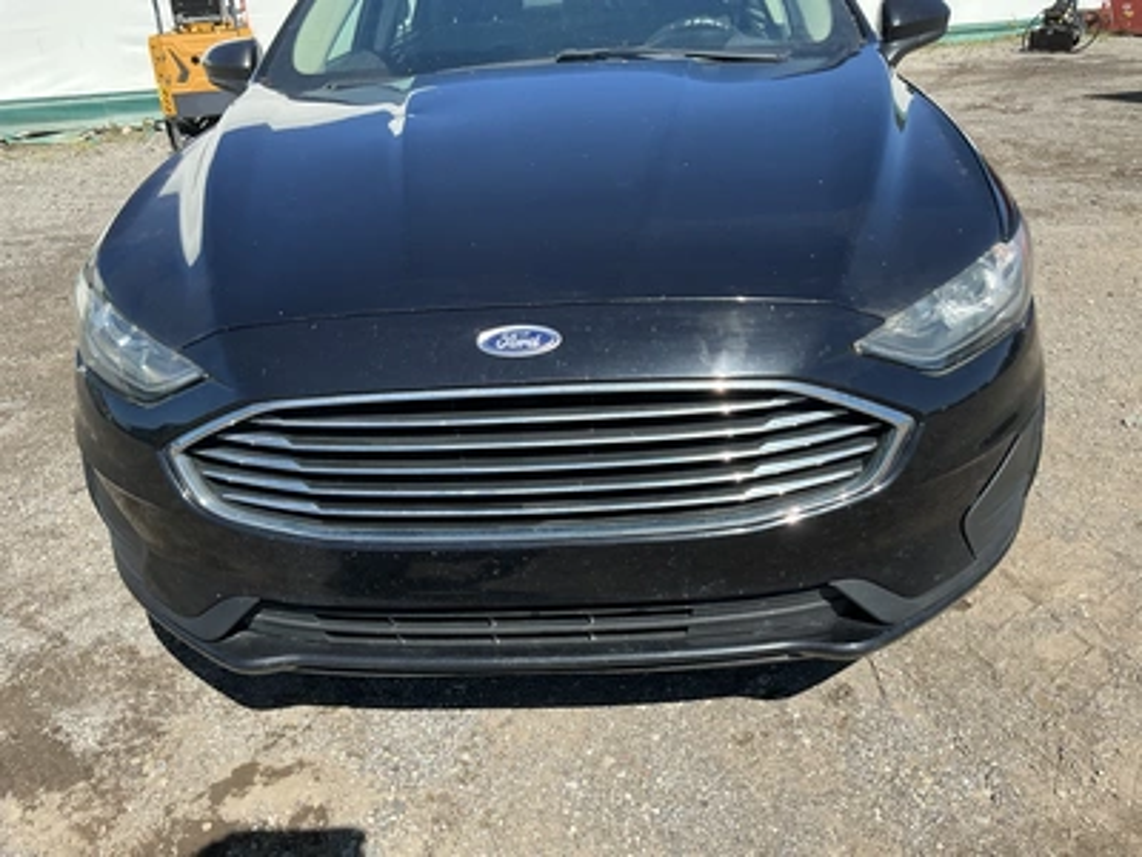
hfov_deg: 63.4
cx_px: 571
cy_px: 428
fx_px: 924
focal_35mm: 28
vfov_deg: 49.7
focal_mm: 3
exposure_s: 1/978
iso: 25
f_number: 1.8
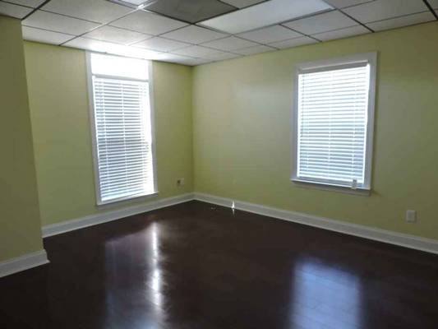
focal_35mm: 24
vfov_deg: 56.8
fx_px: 304
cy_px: 164
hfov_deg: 71.6
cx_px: 219
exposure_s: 1/30
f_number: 3
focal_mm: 4.3
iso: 250
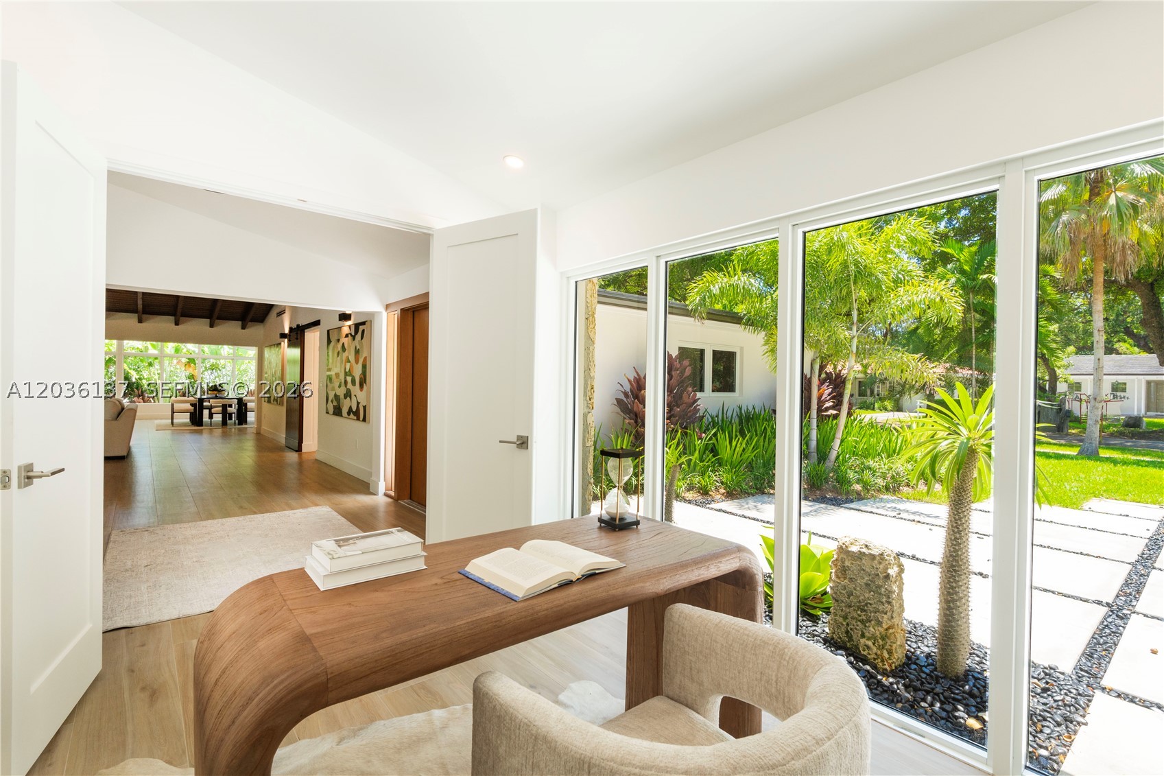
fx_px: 533
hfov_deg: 95.0
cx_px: 582
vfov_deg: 72.0
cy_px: 388
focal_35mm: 16
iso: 250
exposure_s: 1/100
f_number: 8
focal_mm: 11
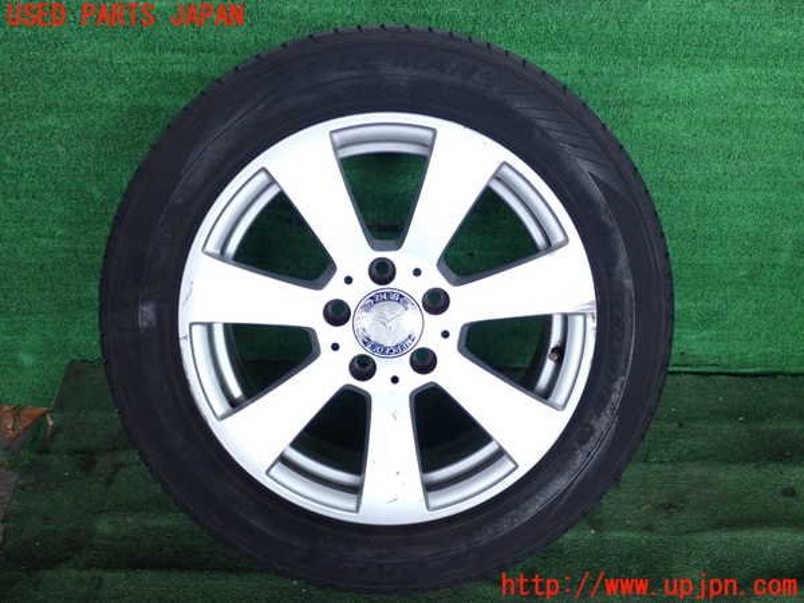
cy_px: 302
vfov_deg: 37.7
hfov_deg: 49.0
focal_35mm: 38
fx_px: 883
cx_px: 402
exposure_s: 1/125
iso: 400
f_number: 2.7
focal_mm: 6.83
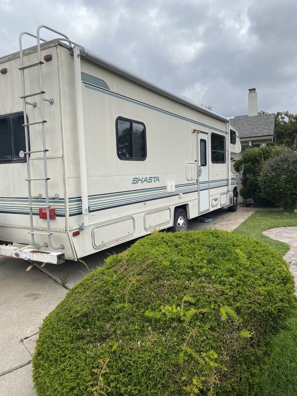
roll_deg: +2.1
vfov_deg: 67.3
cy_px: 198
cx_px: 148
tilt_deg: +1.0
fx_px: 297
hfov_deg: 53.1
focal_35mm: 26
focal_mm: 4.25
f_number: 1.8
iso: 32
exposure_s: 1/2358
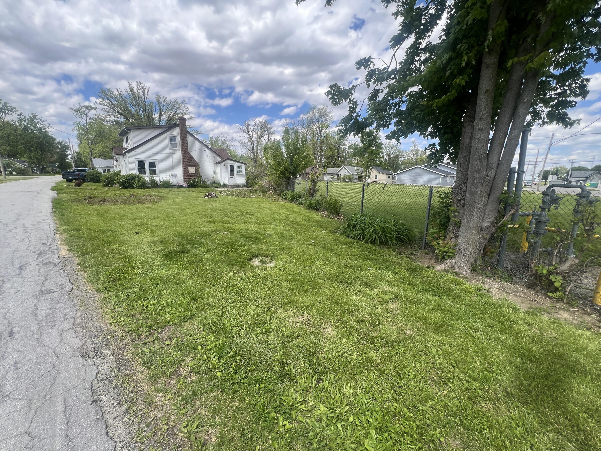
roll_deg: -0.9
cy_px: 226
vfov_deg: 89.9
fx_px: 226
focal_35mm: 13
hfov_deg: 106.2
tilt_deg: -10.4
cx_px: 300
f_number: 1.8
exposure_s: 1/840
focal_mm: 1.57
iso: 32
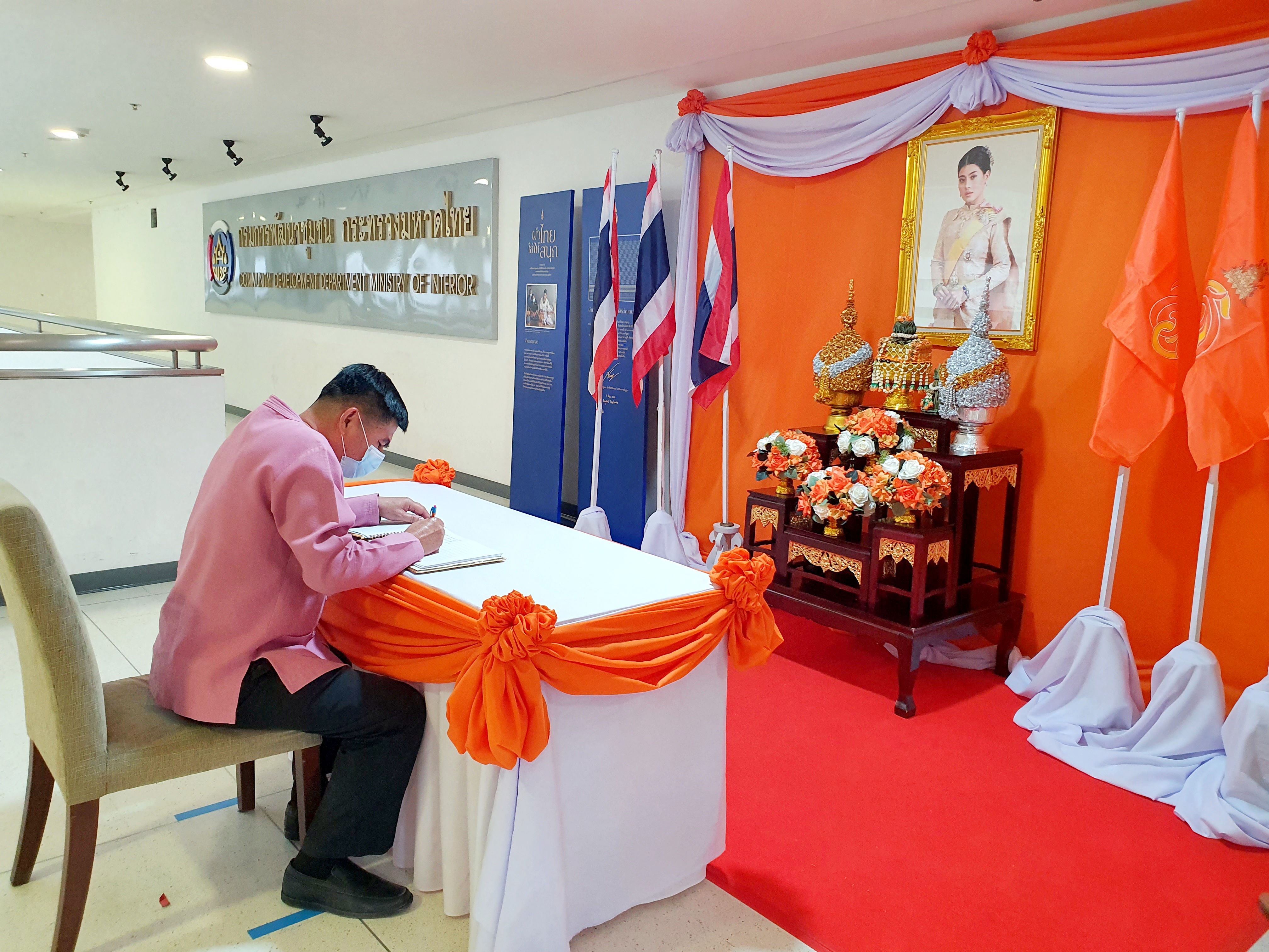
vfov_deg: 53.1
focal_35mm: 26
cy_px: 476
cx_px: 634
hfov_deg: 67.3
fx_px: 953
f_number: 2.4
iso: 320
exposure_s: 1/50
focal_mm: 4.3
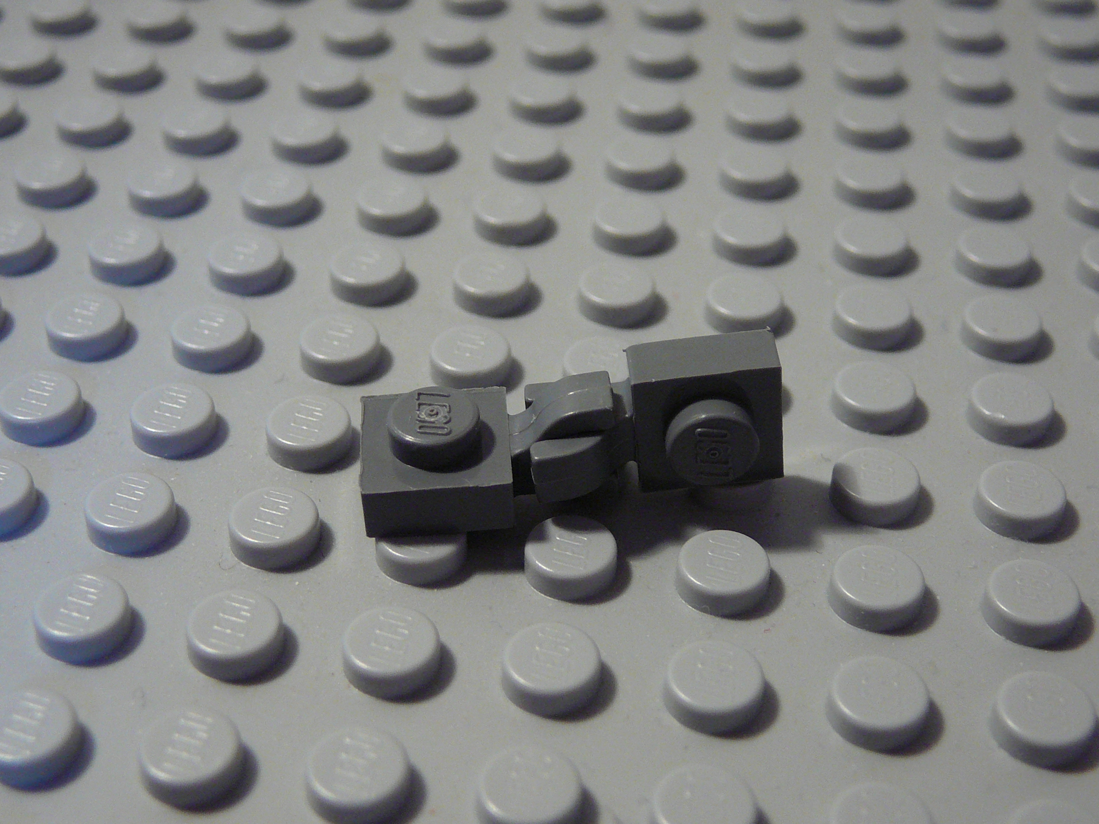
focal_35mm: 52
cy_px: 412
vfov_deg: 28.0
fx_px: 1651
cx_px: 550
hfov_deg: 36.8
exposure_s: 1/25
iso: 200
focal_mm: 7.8
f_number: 3.4
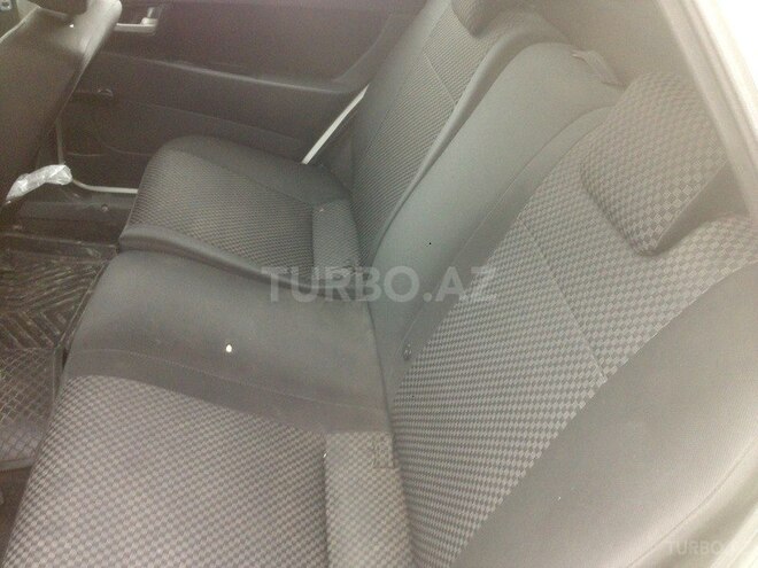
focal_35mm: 33
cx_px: 379
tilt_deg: -35.2
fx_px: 723
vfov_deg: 42.9
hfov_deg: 55.4
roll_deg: -13.9
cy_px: 284
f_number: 2.4
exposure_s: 1/20
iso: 80
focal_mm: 4.12
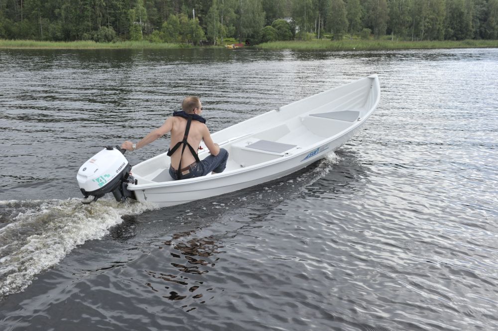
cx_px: 249
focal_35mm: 38
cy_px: 166
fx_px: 525
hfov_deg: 50.7
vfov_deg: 35.0
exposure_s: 1/640
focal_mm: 38
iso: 640
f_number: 8
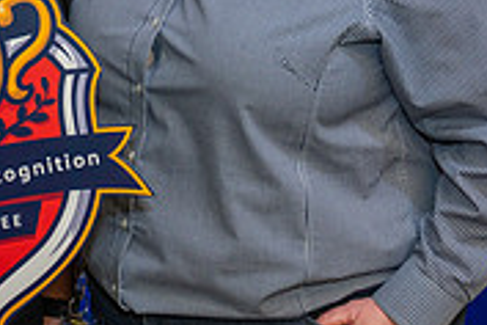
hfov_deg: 16.3
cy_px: -26
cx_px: 56
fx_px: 1677
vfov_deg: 10.9
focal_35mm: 124
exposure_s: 1/160
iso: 1250
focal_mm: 37
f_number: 4
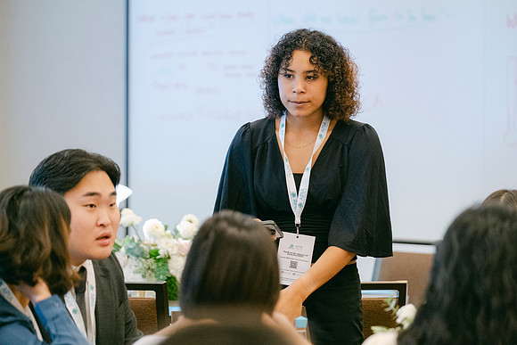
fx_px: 2284
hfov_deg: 12.9
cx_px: 258
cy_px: 172
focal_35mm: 159
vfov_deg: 8.6
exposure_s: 1/125
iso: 2500
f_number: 2.8
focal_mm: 106
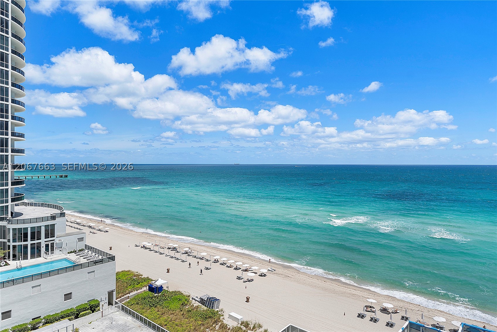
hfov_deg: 73.7
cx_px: 248
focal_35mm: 24
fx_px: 331
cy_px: 166
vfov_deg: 53.1
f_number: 7.1
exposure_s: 1/800
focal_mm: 16
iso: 160
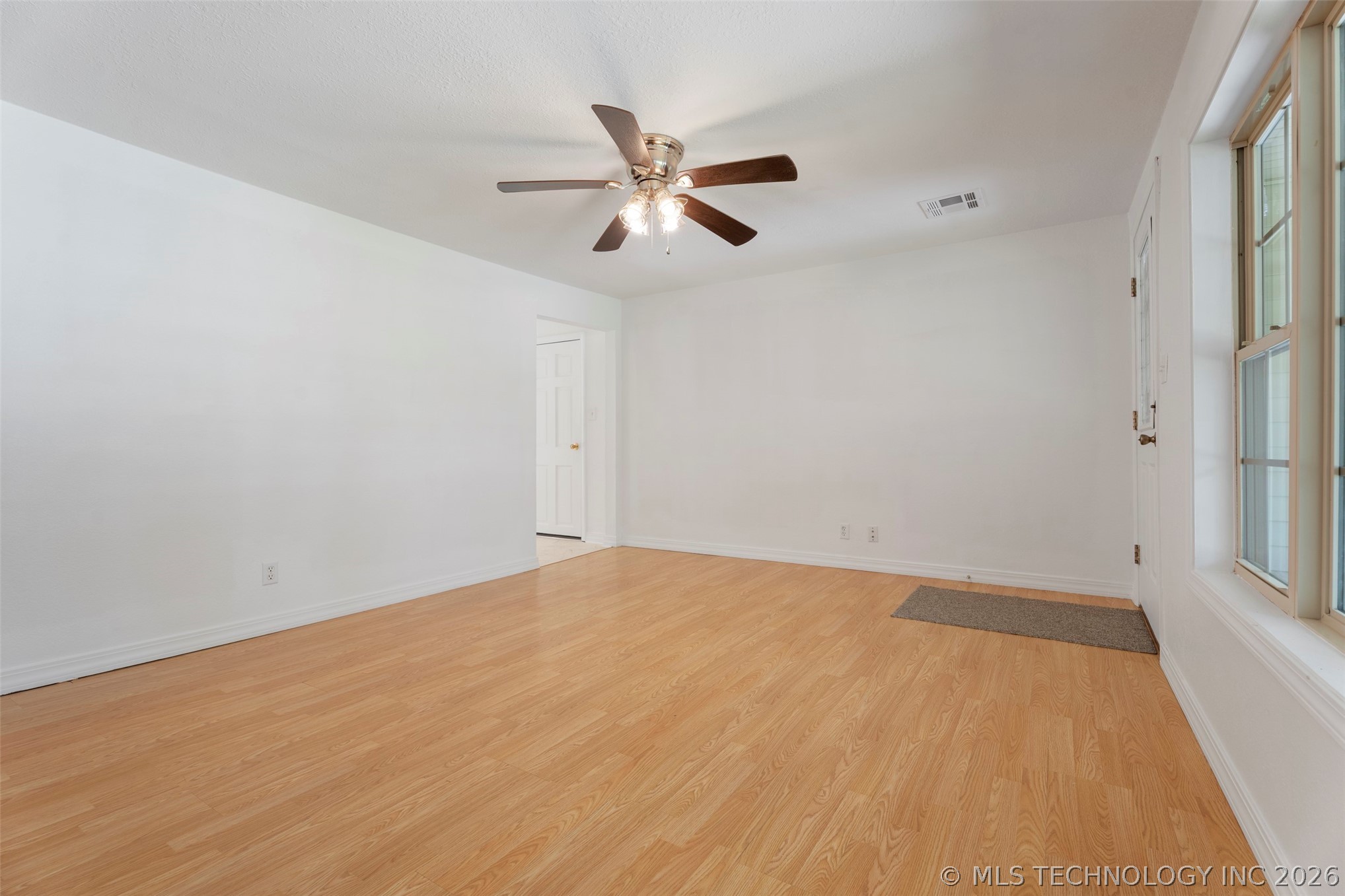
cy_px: 448
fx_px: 598
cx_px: 672
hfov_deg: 96.7
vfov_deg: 73.7
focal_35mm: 16
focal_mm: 16
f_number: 8
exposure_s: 1/5
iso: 200
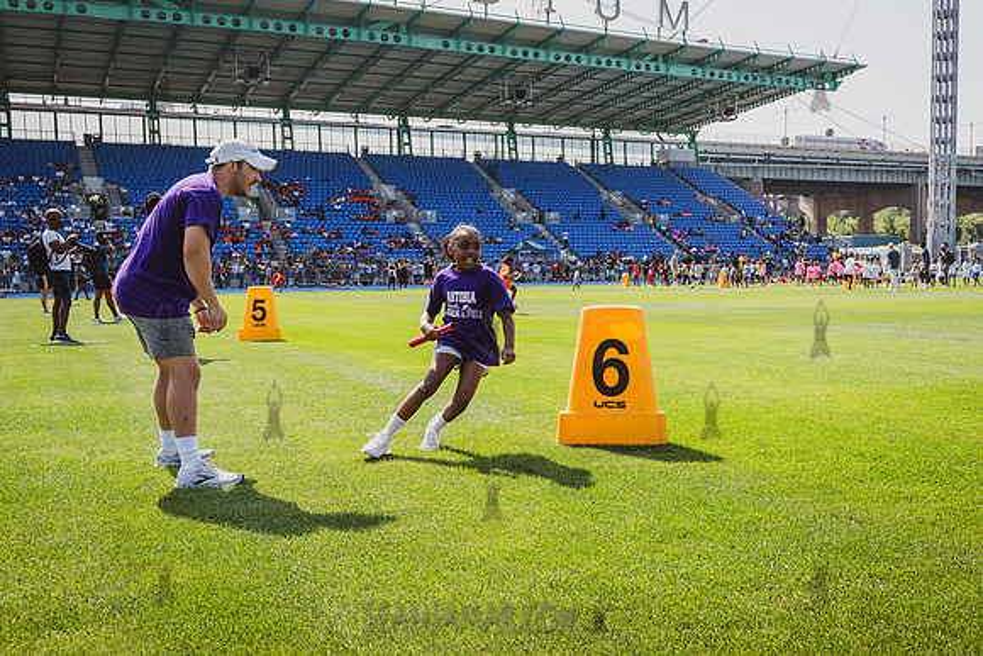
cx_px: 539
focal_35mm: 37
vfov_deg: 36.4
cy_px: 358
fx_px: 998
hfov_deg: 52.4
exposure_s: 1/1000
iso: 400
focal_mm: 31
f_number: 5.6
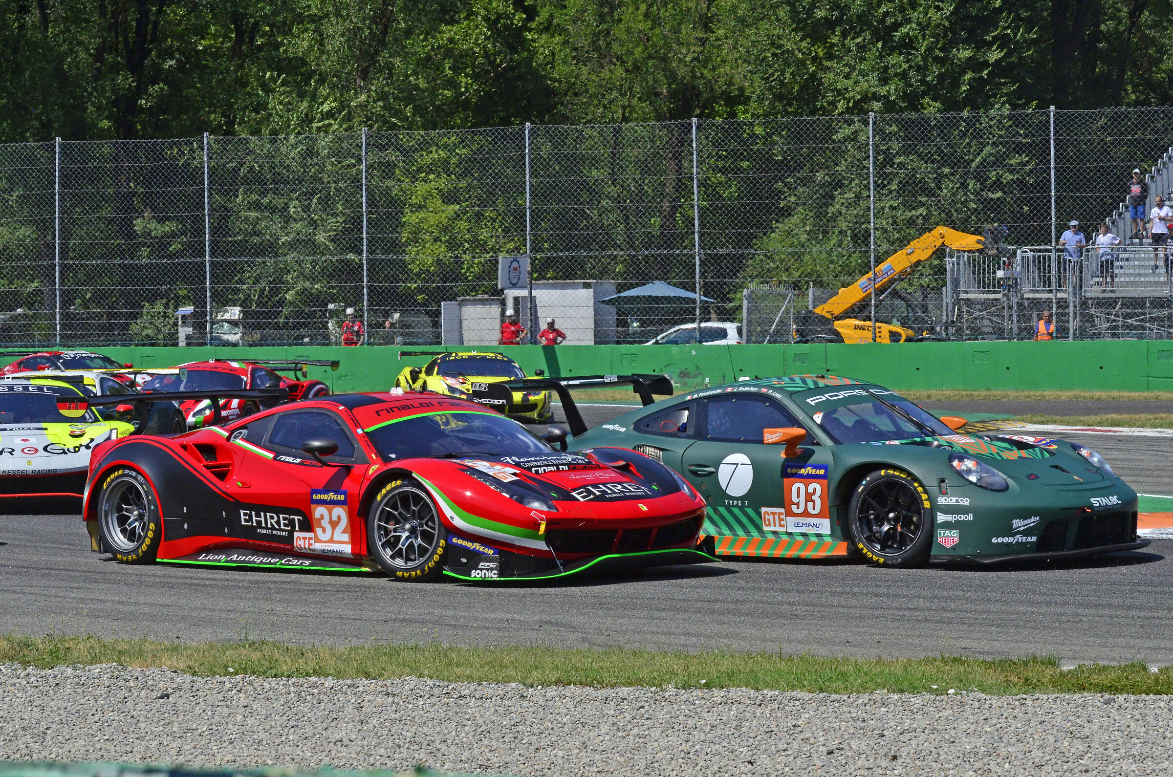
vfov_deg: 13.0
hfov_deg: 19.5
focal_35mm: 105
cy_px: 388
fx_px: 3414
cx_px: 586
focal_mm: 70
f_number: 11
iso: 800
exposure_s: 1/2500
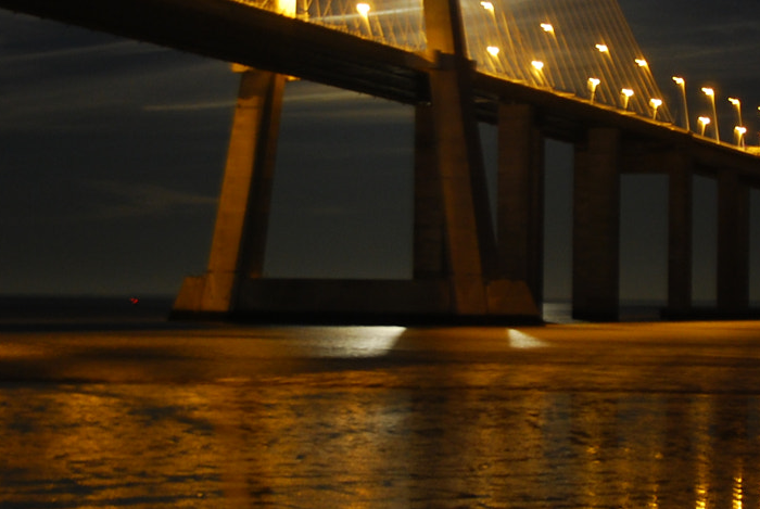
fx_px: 2505
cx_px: 479
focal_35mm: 118
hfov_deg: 17.2
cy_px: 206
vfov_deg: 11.6
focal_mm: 27
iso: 200
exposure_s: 4.5
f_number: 4
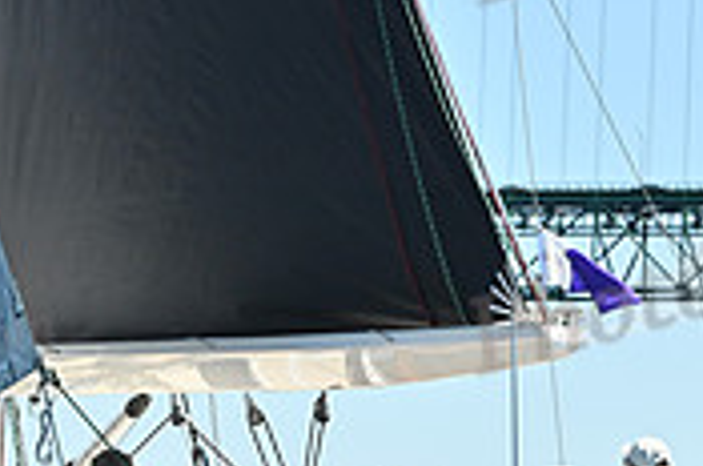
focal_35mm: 299
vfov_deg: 4.6
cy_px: 536
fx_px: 5828
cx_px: 265
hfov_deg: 6.9
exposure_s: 1/1000
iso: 320
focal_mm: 90
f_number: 7.1
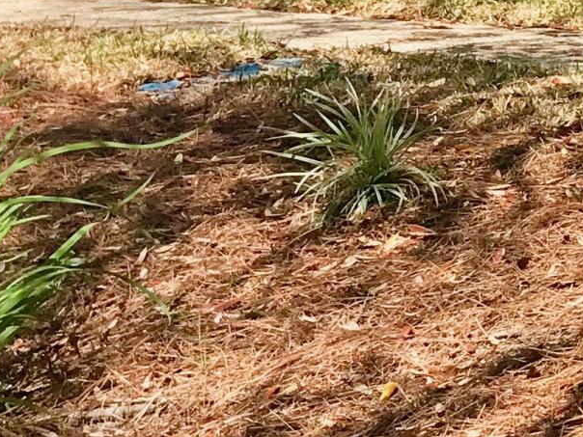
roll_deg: -1.2
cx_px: 1083
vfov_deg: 10.3
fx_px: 2341
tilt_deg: +2.0
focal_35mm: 139
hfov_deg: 12.8
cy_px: -229
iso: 20
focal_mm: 3.99
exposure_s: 1/1153
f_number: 1.8
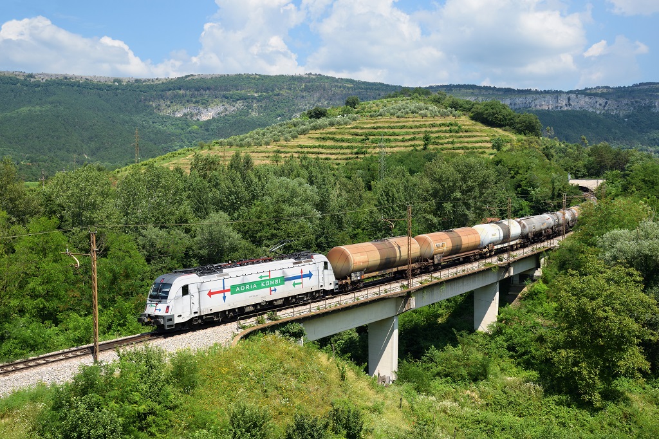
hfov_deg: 53.1
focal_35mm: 36
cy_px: 220
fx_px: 659
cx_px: 330
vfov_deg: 36.8
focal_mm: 24
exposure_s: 1/640
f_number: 8
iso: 200
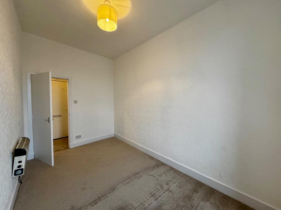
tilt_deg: -1.5
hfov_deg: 102.1
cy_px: 105
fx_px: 114
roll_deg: +0.4
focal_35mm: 14
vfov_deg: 85.7
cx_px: 140
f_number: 2.2
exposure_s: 1/100
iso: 320
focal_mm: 2.22
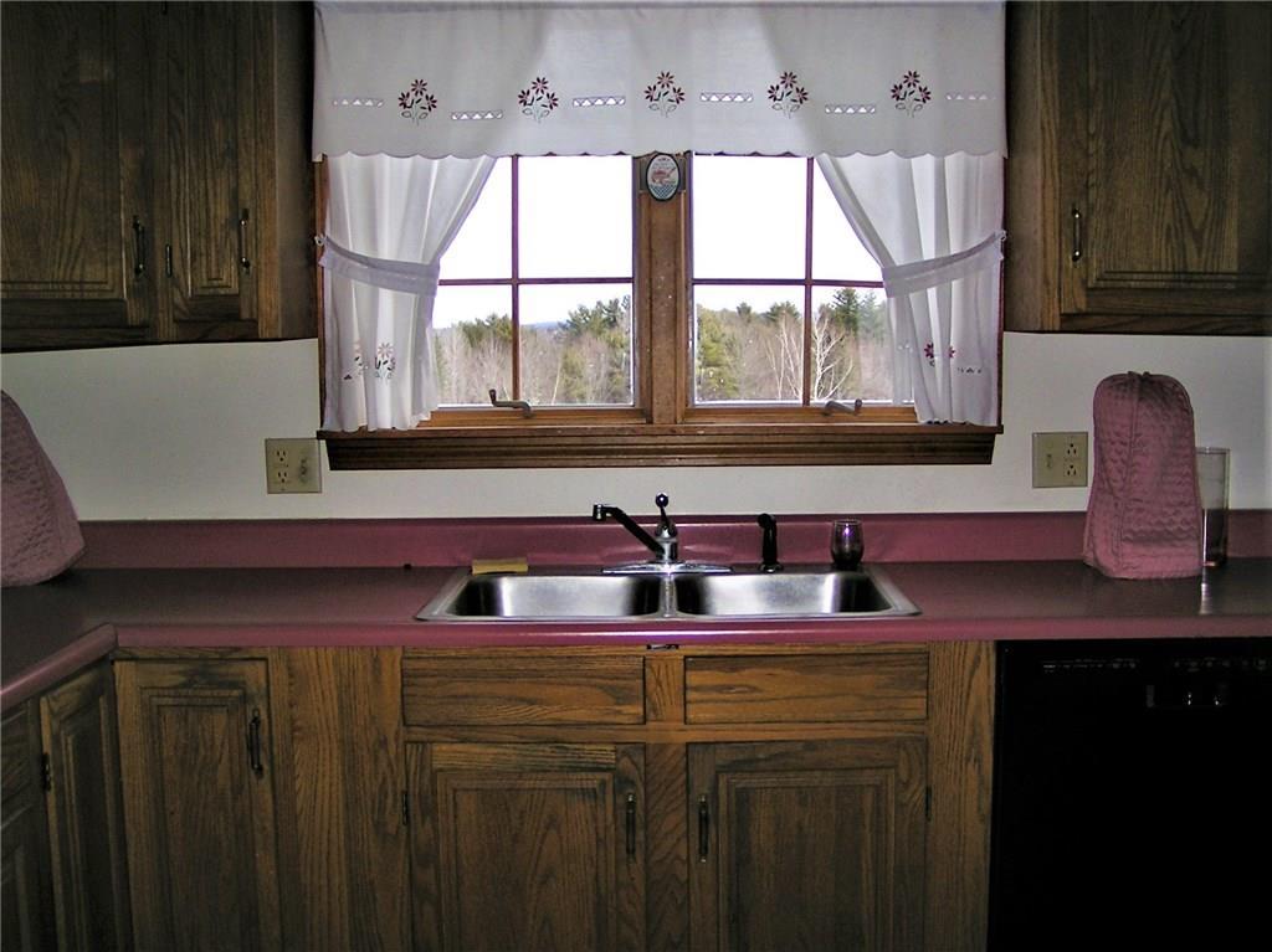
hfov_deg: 49.0
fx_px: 1396
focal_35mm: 38
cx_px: 636
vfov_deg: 37.7
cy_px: 476
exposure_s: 1/500
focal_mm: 5.8
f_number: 2.8
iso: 50
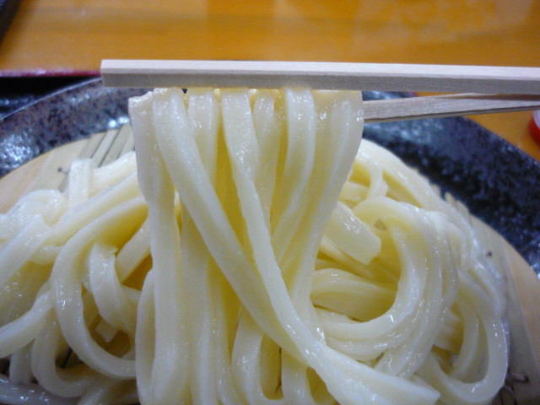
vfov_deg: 42.9
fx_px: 515
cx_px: 270
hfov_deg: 55.4
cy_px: 202
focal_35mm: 33
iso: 400
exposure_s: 1/30
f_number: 2.8
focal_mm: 5.5
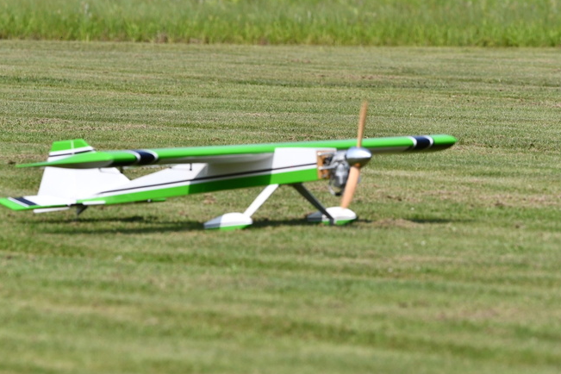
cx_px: 252
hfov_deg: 3.3
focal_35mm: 620
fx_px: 9661
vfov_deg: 2.2
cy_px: 168
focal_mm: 340
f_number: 7.1
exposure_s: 1/3200
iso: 800
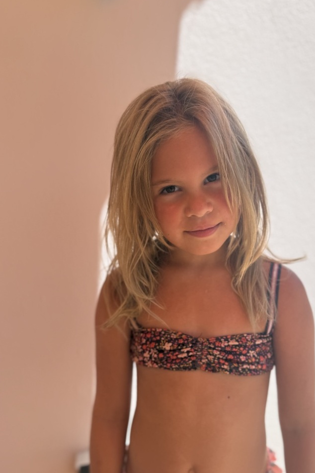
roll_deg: +2.4
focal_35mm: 28
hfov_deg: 46.2
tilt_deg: -12.9
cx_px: 187
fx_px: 367
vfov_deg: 65.5
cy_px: 242
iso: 80
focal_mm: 6.76
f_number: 1.78
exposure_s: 1/3584
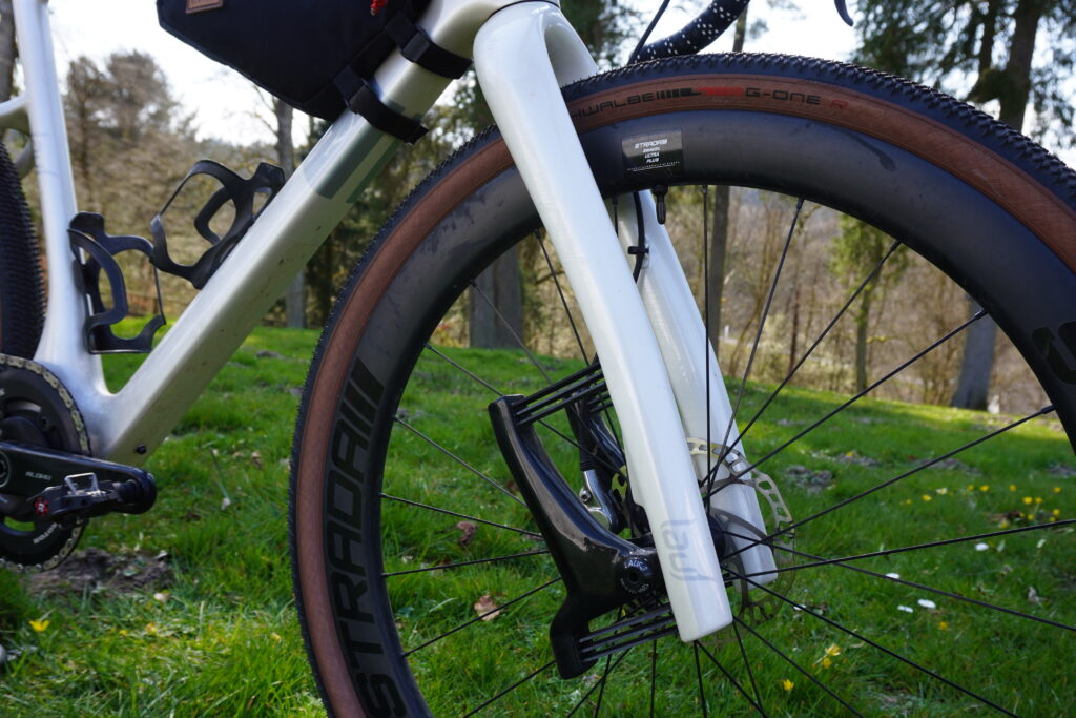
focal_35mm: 30
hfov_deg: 61.9
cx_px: 538
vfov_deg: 43.6
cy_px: 359
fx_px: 897
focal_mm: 20
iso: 100
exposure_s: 1/100
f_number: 6.3
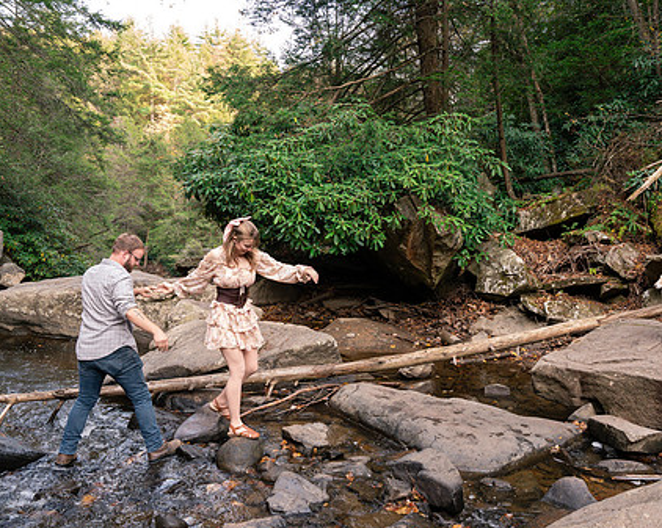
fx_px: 607
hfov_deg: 56.5
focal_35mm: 31
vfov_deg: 47.0
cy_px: 291
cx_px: 414
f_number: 8
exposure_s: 1/100
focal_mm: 24
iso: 2000
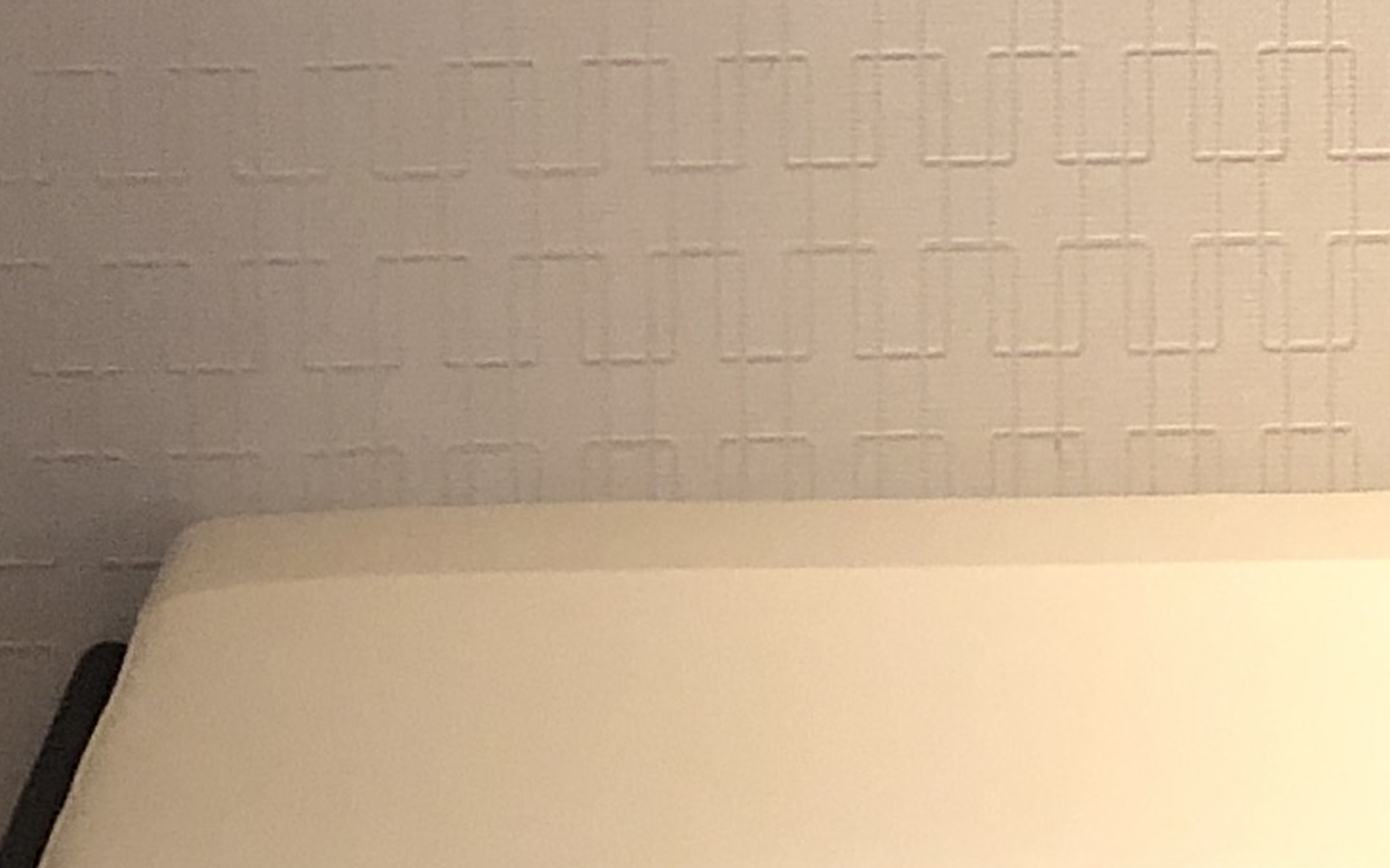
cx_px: 1070
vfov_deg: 7.6
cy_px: -1045
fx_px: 6212
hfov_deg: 12.7
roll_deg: -0.1
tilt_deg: -5.0
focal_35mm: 164
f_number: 1.8
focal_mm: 3.99
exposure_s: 1/13
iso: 100
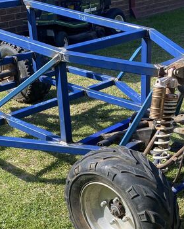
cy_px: 154
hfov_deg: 26.2
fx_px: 395
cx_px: 111
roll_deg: +4.2
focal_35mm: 58
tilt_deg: -28.0
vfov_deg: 32.2
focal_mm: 4.25
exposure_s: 1/738
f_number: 1.8
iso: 32
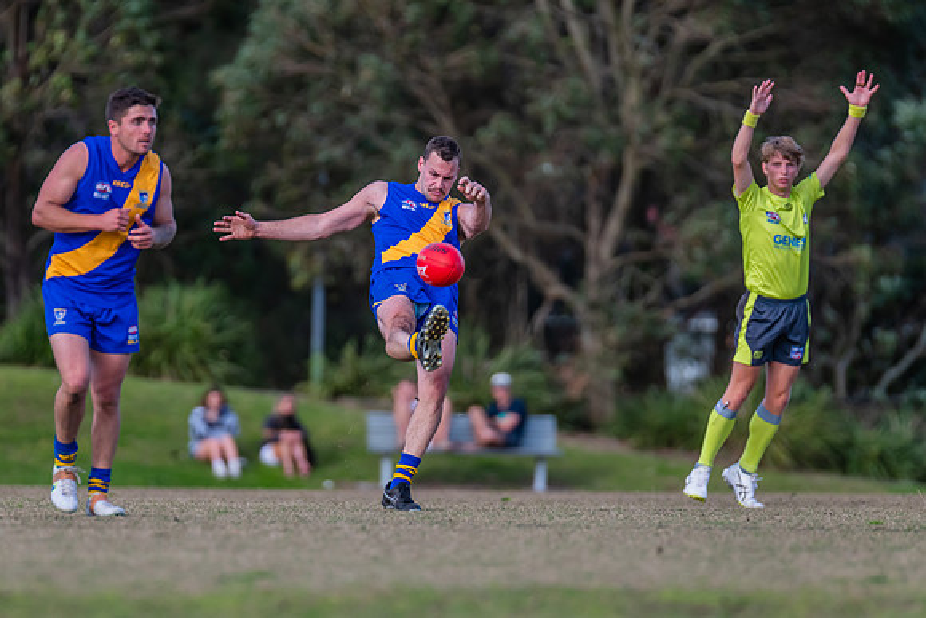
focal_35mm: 427
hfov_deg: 4.8
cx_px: 385
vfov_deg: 3.2
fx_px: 10979
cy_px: 302
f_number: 4.5
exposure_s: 1/2000
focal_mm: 330
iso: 800
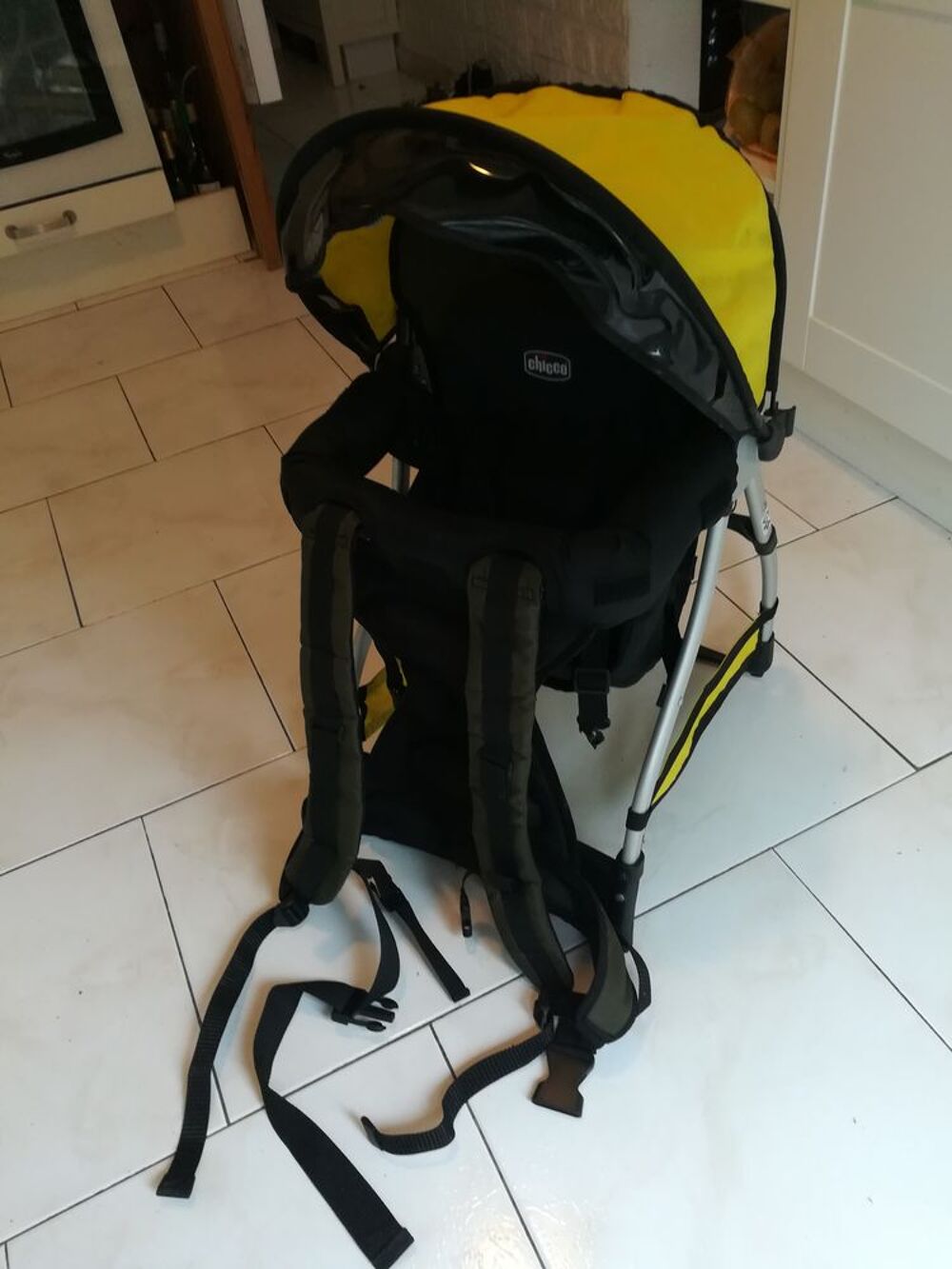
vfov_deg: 67.3
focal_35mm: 26
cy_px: 634
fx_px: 953
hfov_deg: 53.1
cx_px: 476
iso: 200
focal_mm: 3.83
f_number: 2.2
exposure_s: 1/33.3
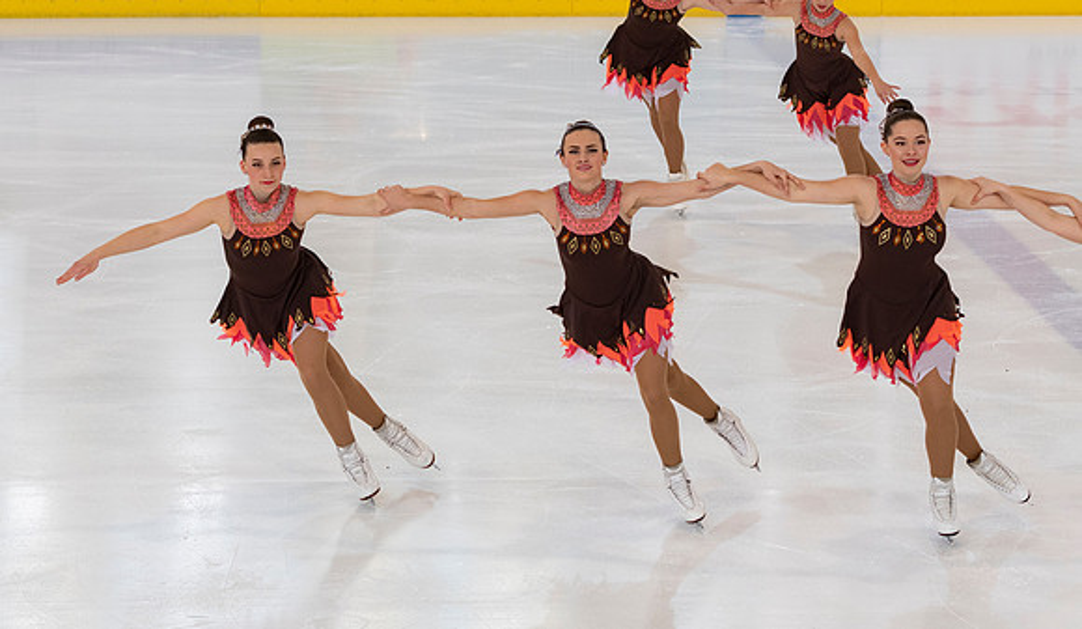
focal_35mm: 135
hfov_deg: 15.8
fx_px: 3907
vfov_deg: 9.2
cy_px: 318
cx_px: 546
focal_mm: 70
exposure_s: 1/320
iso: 640
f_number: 4
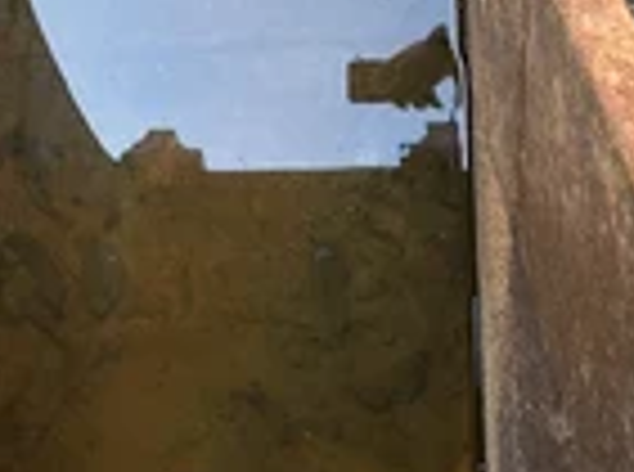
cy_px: -90
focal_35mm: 74
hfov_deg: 25.1
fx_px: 1352
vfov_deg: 18.8
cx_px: -4
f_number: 1.6
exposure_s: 1/121
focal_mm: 5.1
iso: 125
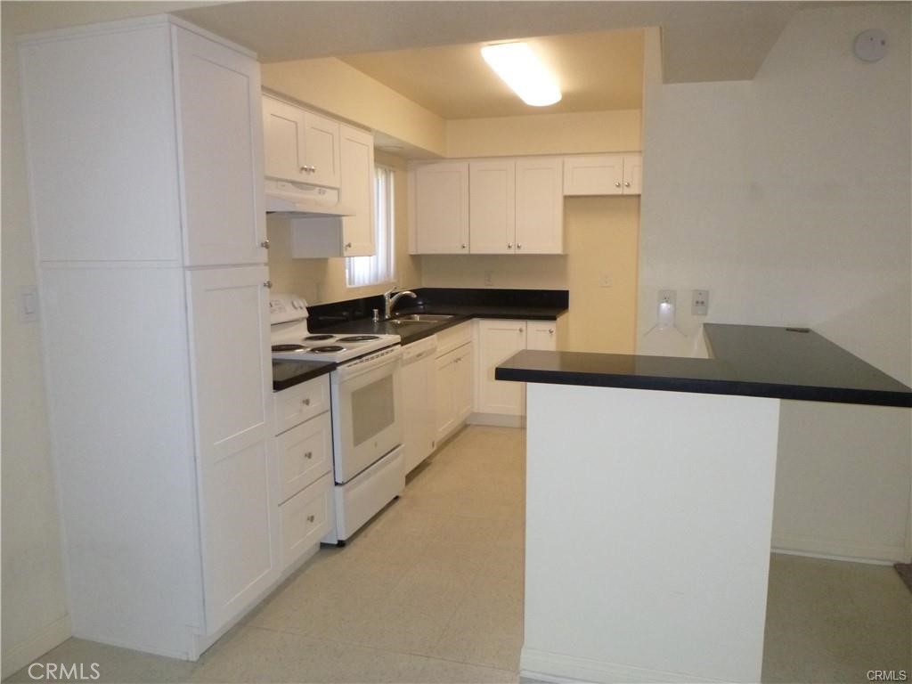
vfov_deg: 54.9
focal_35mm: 25
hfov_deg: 69.4
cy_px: 342
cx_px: 456
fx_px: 659
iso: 400
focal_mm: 4.5
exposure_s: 1/60
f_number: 3.9
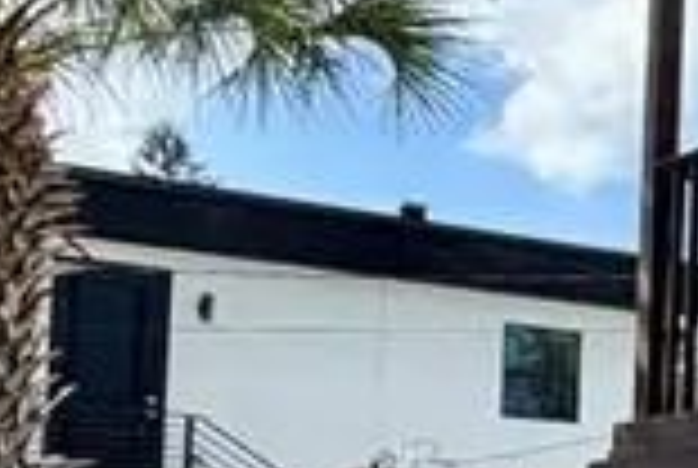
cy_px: 531
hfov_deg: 12.9
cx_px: 1873
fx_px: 1865
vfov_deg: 14.0
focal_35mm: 96
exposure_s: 1/638
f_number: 2.2
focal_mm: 2.22
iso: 40
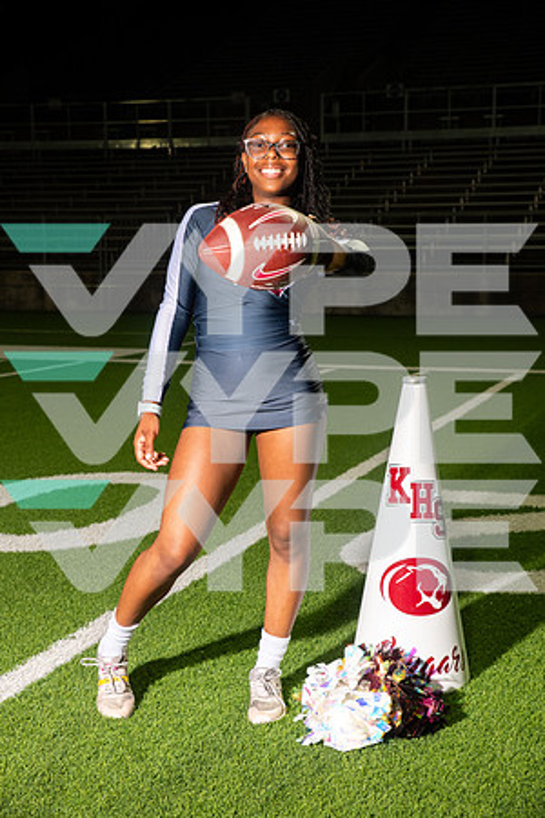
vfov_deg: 34.5
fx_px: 1317
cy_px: 409
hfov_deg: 23.4
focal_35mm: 58
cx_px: 272
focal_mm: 58
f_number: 7.1
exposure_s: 1/400
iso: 1000
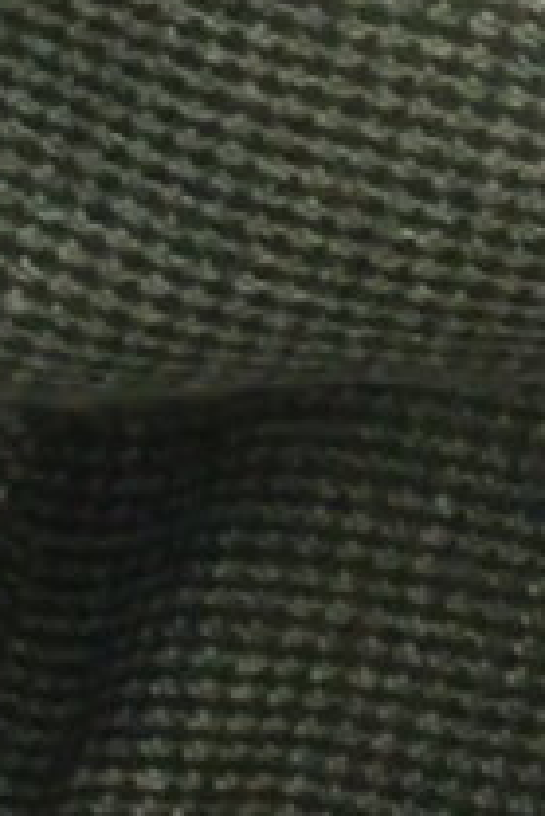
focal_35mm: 599
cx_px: 1549
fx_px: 13579
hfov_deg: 2.3
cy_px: -894
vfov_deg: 3.4
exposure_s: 1/25
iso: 1000
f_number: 4.9
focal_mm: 18
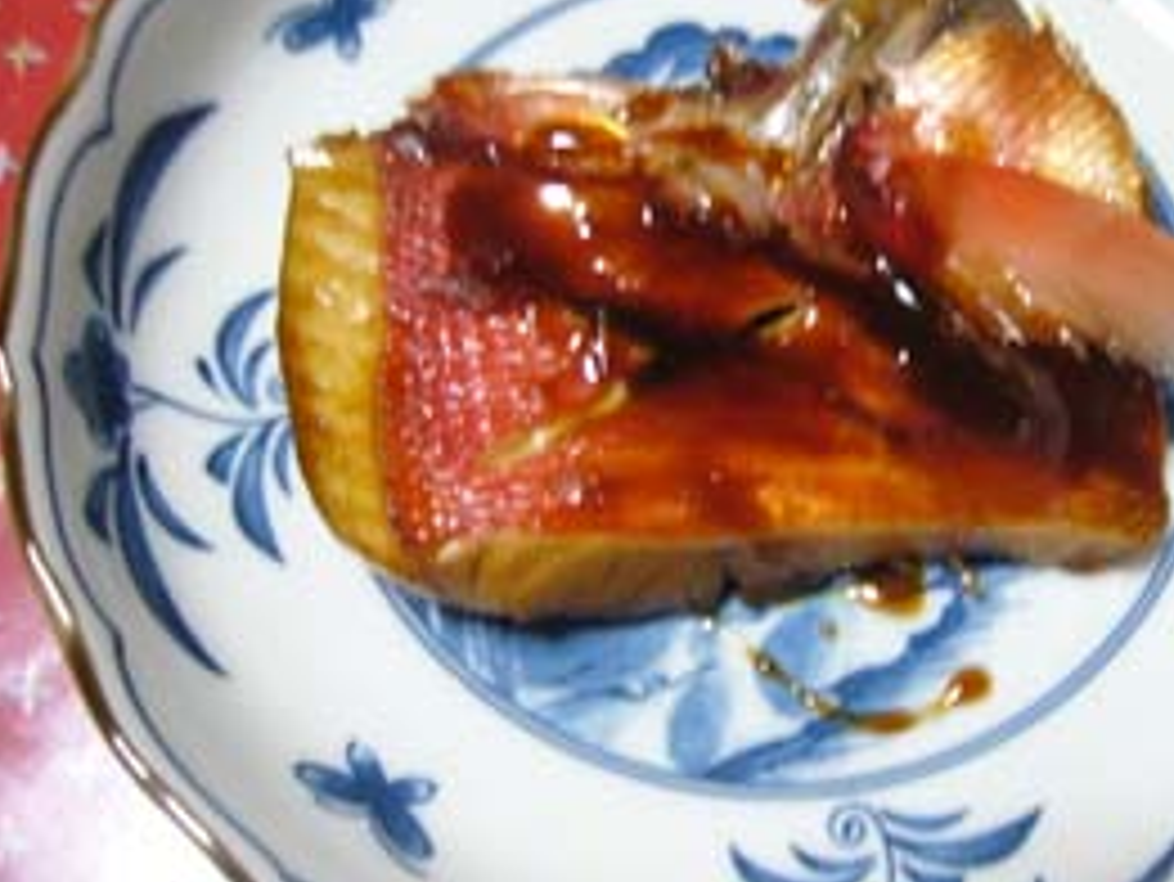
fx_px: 1595
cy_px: 326
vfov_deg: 30.8
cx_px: 742
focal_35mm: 47
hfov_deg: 40.1
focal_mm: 5.8
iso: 200
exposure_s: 1/8
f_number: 2.8
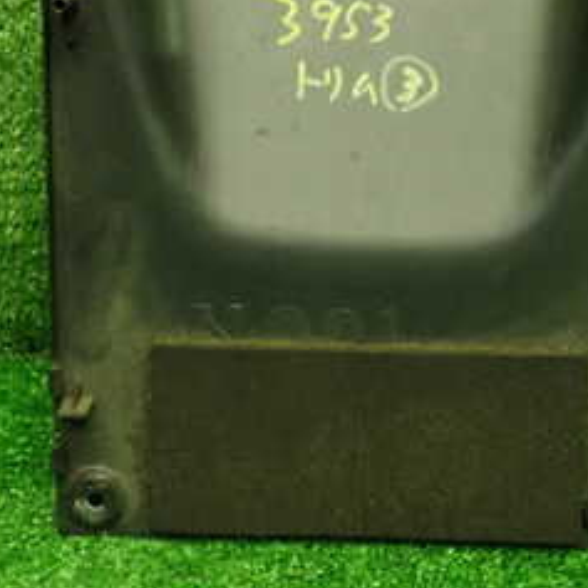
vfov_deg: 25.4
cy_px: 154
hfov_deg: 25.7
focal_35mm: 67
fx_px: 1288
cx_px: 360
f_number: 2.3
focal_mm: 5.4
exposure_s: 1/30
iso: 200
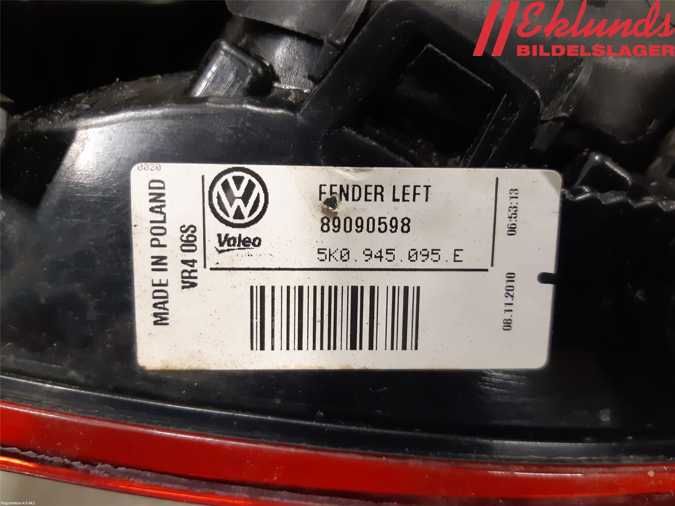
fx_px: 507
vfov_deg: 53.1
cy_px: 253
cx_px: 338
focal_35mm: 26
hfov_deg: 67.3
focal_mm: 3.93
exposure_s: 1/50
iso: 200
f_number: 1.7
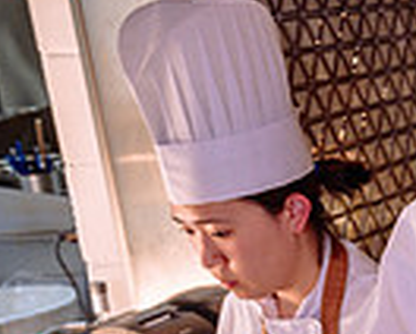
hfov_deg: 17.2
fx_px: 1221
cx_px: 646
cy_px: 436
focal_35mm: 99
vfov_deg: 14.9
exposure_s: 1/100
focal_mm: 24
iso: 800
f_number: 4.5
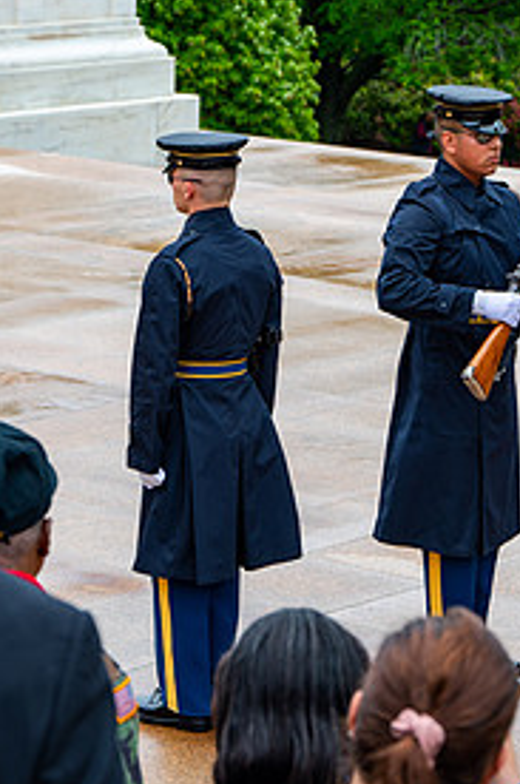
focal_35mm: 137
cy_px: 233
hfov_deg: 10.0
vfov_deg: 15.0
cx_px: 348
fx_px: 2979
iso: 160
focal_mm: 84
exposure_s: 1/100
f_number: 6.3
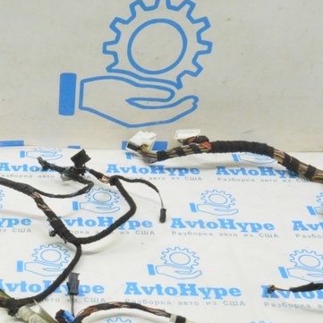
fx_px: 686
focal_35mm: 65
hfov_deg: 25.2
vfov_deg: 26.1
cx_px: -1
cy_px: 254
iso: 6400
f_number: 20
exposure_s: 1/20
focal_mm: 18
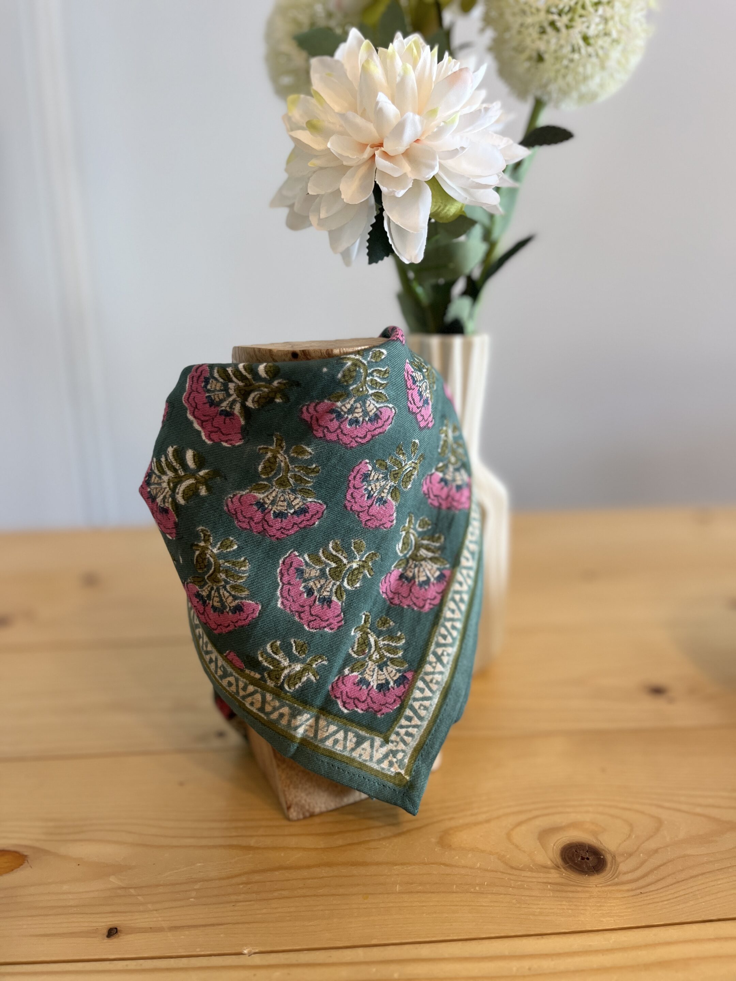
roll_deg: +1.0
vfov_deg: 67.3
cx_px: 368
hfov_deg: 53.1
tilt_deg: -17.6
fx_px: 737
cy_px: 490
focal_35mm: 26
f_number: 1.6
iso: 125
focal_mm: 5.1
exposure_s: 1/100
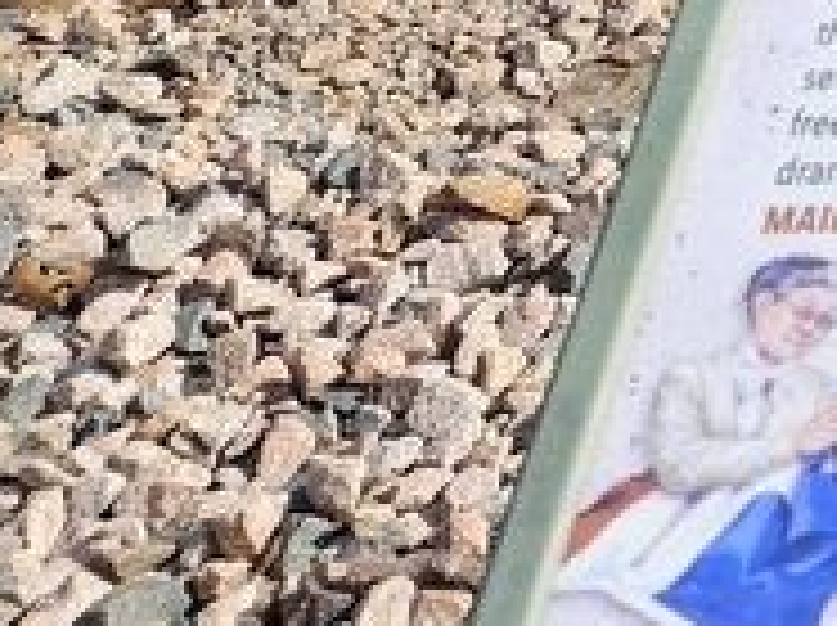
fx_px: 2391
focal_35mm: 99
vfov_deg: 12.9
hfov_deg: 15.7
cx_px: 1674
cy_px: -649
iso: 25
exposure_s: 1/1013
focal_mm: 5.4
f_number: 1.8
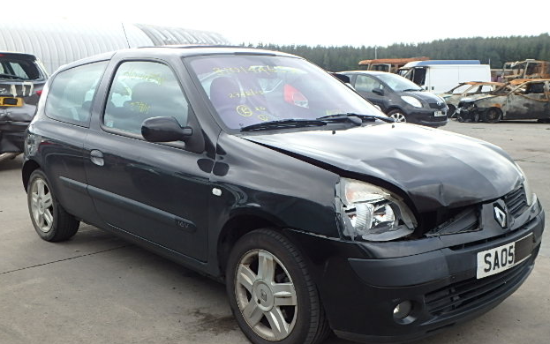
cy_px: 199
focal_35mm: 37
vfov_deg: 34.4
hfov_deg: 52.7
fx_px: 555
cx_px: 281
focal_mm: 6
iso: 125
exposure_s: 1/125
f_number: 4.9
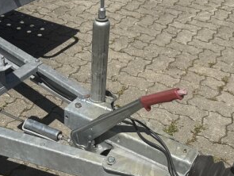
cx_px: 81
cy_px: 107
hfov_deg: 36.5
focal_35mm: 52
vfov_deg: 28.0
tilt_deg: -34.6
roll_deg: -1.0
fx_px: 352
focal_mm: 6.76
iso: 80
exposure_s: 1/6173
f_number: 1.78
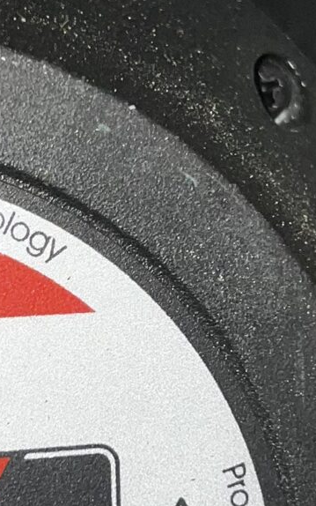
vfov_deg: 17.0
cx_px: 158
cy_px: 262
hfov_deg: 10.7
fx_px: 1694
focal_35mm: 123
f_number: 1.5
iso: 32
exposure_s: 1/4
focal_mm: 5.7
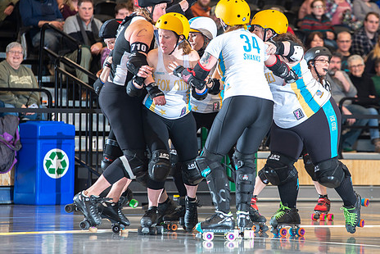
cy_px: 104
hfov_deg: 8.2
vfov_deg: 5.5
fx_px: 2640
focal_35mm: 250
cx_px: 218
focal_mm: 200
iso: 500
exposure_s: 1/160
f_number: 4.5
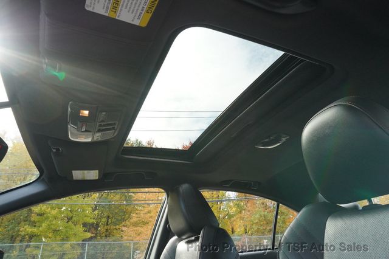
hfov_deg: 73.8
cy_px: 130
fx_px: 259
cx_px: 194
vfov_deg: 53.1
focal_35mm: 24
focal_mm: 16
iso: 1250
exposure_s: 1/250
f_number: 9
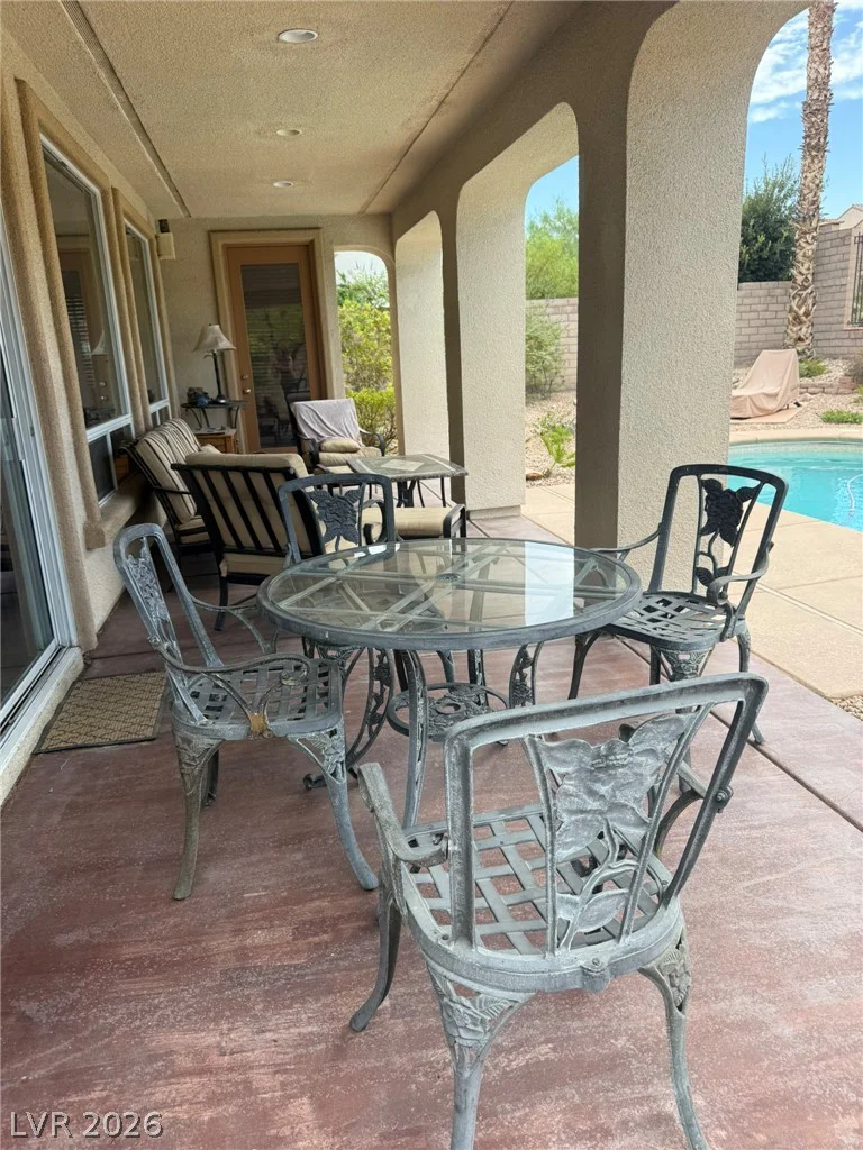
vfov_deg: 71.6
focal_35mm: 24
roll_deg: +3.2
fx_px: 798
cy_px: 575
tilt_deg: -15.1
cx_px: 432
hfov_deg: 56.8
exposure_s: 1/470
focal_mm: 6.76
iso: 80
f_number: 1.78
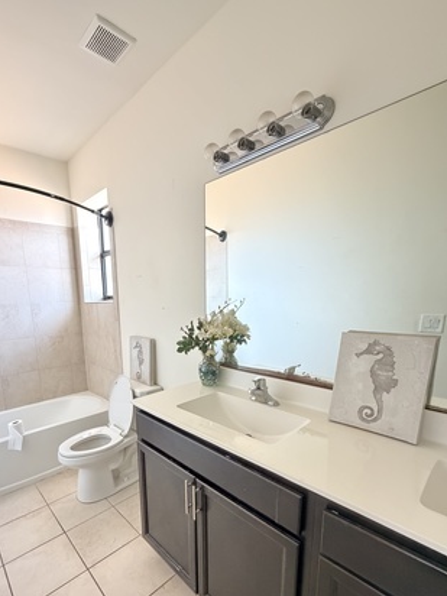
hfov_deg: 73.9
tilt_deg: -11.7
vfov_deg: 89.8
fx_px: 293
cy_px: 359
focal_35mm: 17
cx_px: 177
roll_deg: +1.7
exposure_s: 1/60
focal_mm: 2.22
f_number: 2.2
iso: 1000
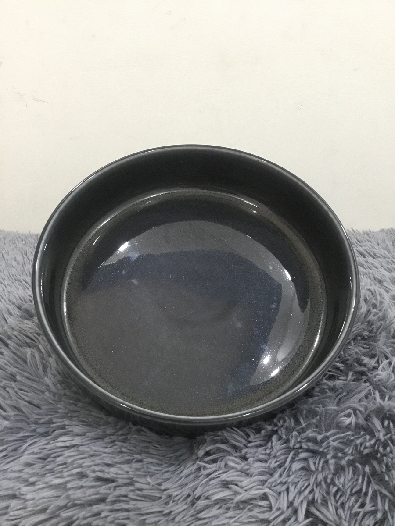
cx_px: 198
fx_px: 472
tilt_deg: -19.6
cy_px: 263
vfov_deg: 58.4
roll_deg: +1.8
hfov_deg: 45.4
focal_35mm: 31
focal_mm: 3.3
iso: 160
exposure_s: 1/33
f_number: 2.4
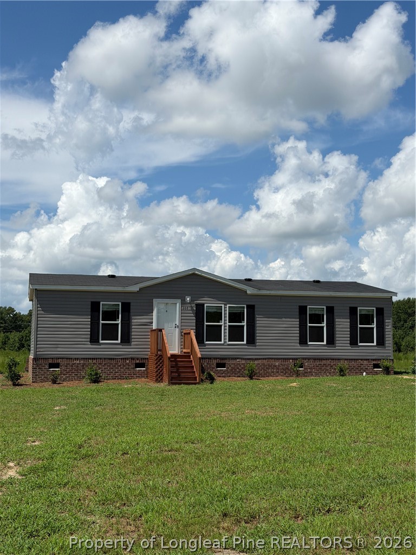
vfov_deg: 39.7
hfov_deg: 30.3
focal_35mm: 48
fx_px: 769
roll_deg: -0.6
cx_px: 208
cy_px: 278
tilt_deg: +5.5
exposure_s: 1/9901
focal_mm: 6.76
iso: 64
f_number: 1.78
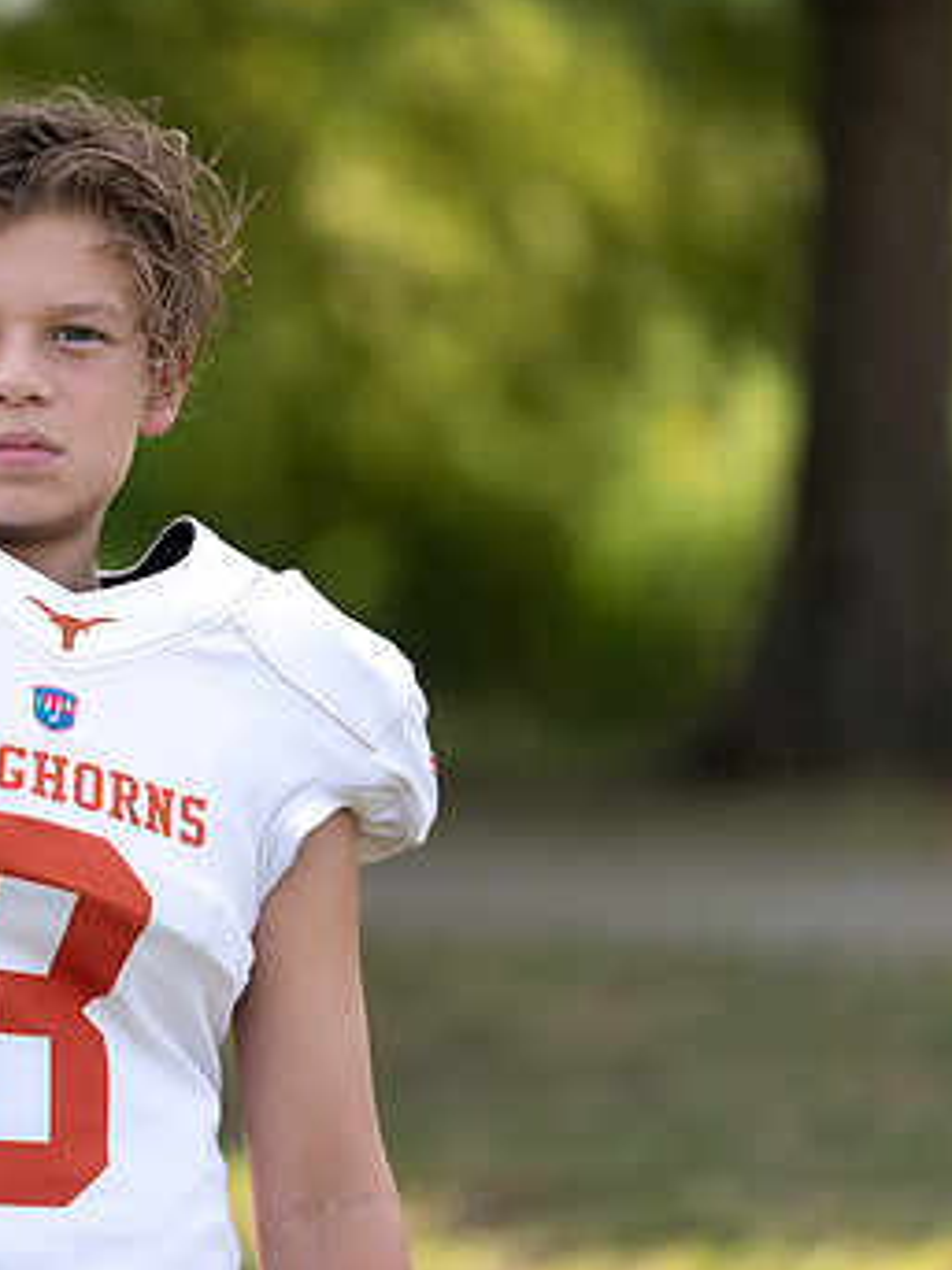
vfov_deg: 8.9
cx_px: 22
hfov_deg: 6.6
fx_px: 8182
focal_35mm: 223
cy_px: 576
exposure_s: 1/400
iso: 100
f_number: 2.8
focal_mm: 137
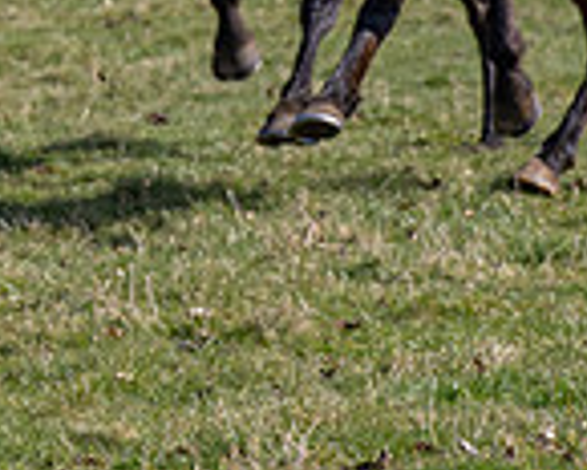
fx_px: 14541
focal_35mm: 837
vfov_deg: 1.8
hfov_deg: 2.3
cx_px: -532
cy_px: -104
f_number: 5
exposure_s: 1/1600
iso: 200
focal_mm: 120
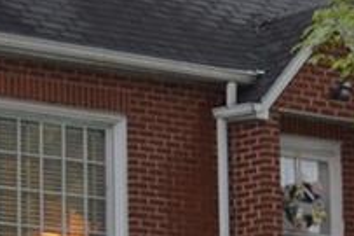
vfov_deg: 5.2
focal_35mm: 265
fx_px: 2599
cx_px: -51
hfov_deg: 7.7
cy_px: -6
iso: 640
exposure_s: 1/60
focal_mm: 35
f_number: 5
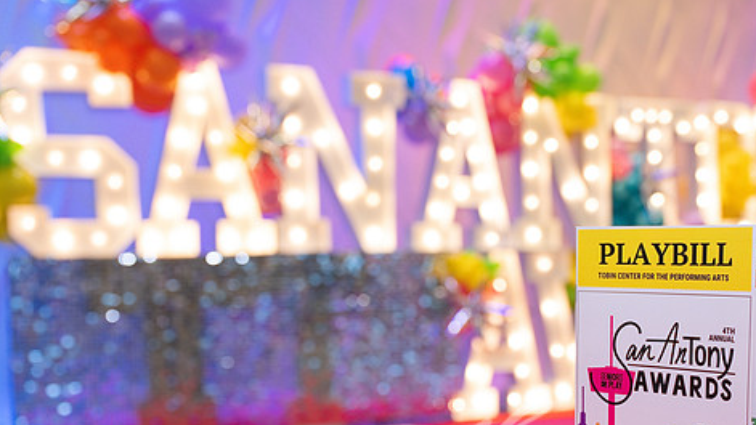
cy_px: 307
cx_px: 461
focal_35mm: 49
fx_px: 982
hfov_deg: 41.9
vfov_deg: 24.2
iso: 640
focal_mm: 38
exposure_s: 1/100
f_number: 4
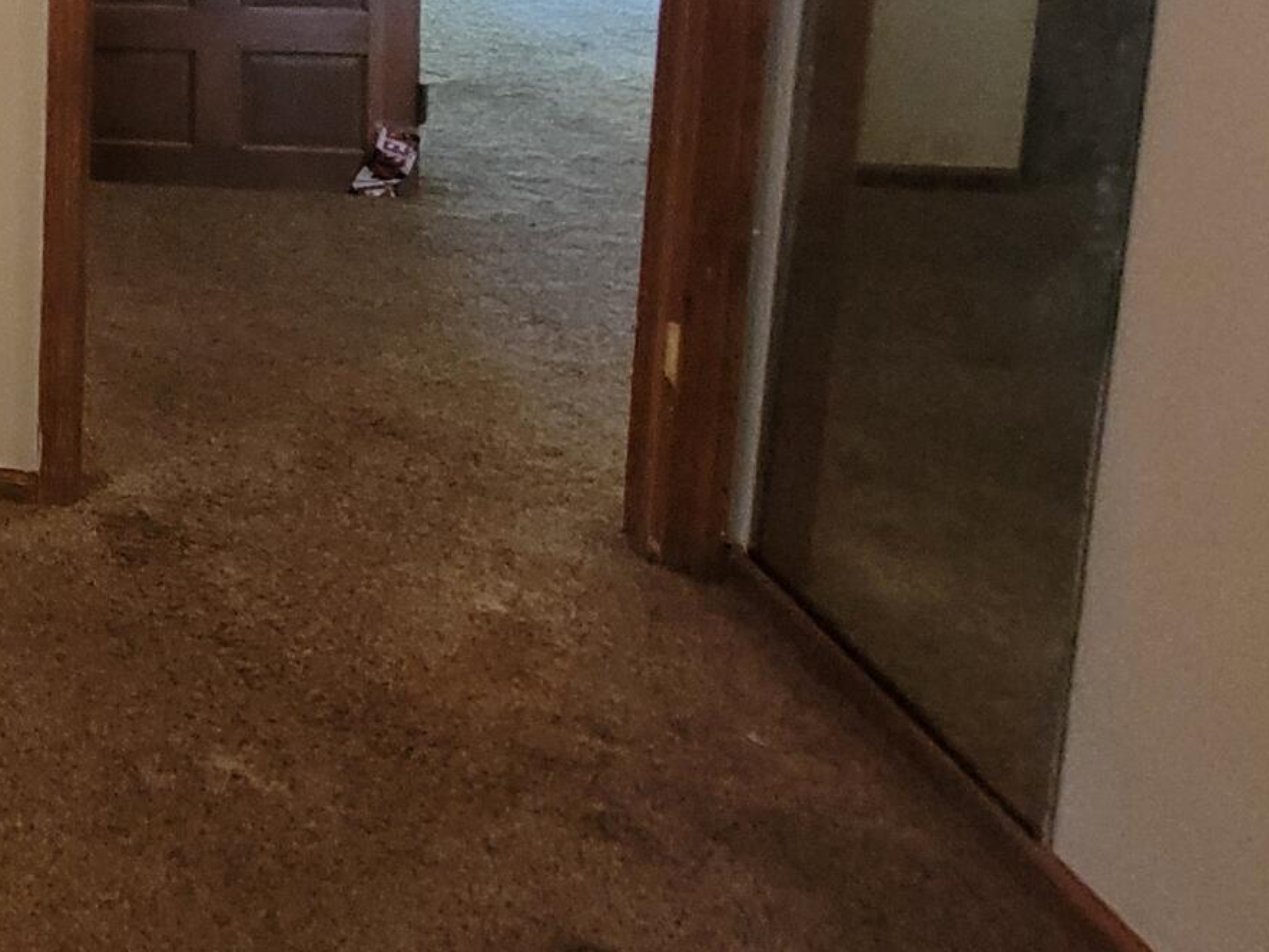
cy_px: -160
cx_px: -838
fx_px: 1613
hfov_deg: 25.1
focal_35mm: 44
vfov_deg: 28.9
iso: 640
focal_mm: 2.2
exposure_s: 1/30
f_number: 2.2
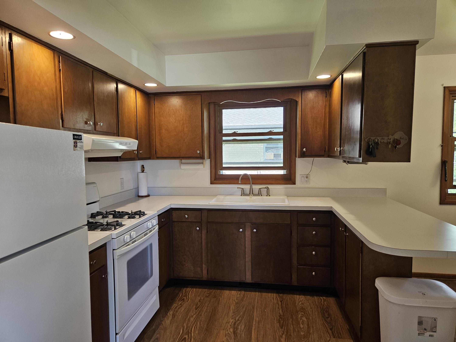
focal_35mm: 23
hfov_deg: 73.9
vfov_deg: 58.9
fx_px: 303
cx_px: 228
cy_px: 171
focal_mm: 5.4
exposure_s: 1/120
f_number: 1.8
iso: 200
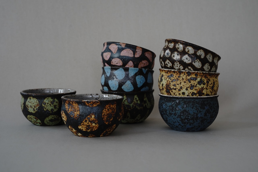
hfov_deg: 29.2
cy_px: 86
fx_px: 495
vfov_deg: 19.7
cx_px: 129
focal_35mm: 69
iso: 250
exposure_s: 1/20
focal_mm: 69
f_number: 8
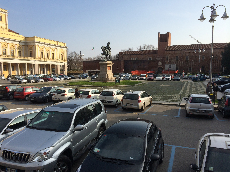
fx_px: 199
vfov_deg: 46.8
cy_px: 86
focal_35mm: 30
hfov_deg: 60.0
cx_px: 115
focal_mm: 4.12
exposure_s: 1/1953
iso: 40
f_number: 2.2
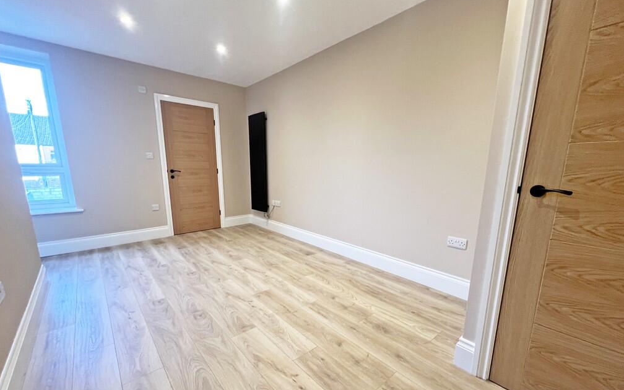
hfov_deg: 105.3
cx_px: 312
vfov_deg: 78.1
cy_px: 224
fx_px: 238
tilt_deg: -10.8
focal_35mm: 14
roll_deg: +2.4
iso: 160
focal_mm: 1.57
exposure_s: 1/100
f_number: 1.8
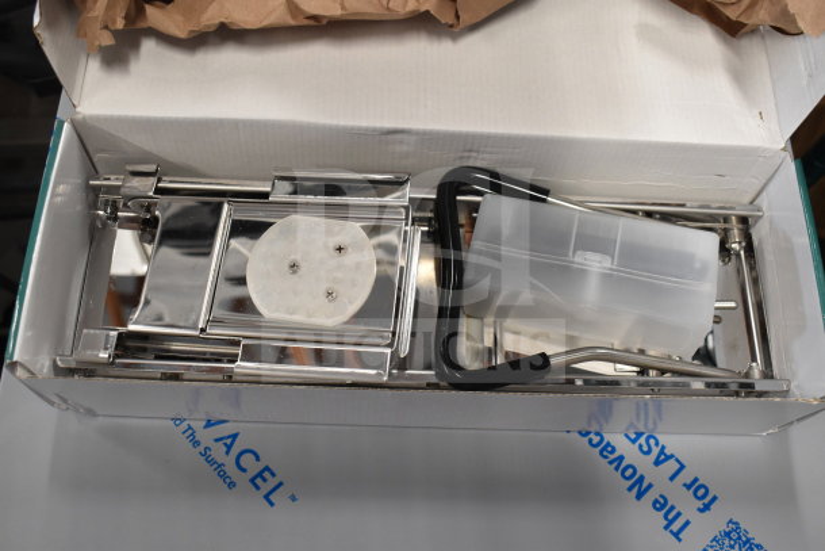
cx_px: 412
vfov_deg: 36.9
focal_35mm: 36
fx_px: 825
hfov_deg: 53.1
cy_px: 276
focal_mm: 24
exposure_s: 1/40
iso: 1250
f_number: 4
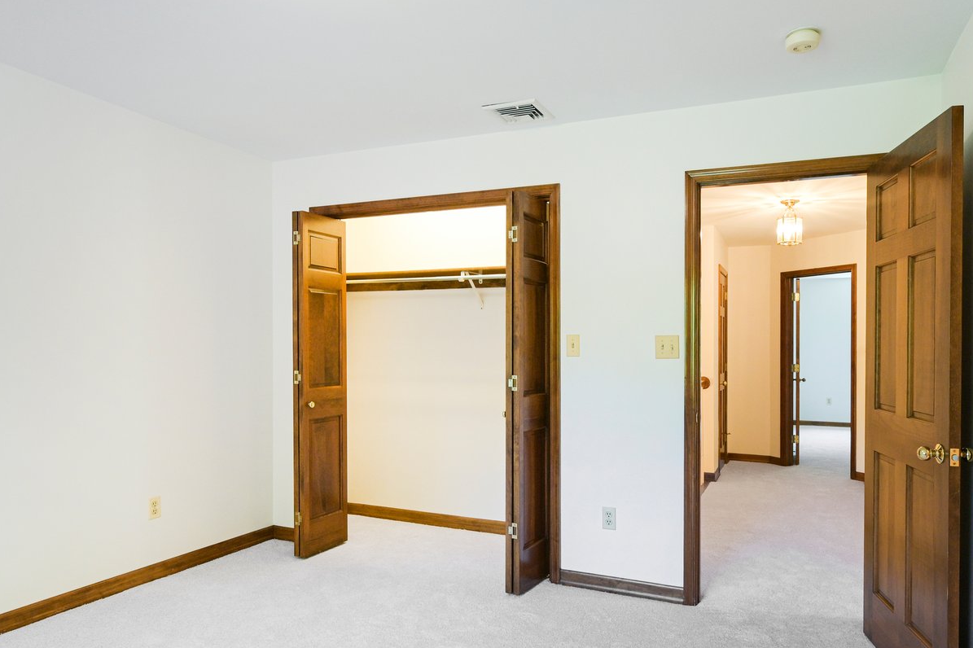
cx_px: 513
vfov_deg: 53.0
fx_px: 648
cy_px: 358
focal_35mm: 24
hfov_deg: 73.7
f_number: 8
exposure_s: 1/8
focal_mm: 14
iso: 400
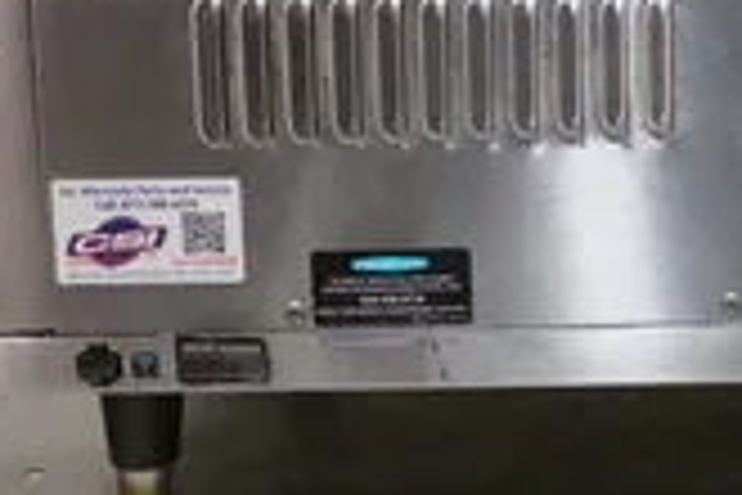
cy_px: 29
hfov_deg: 20.6
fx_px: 1999
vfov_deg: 13.9
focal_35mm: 97
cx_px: 657
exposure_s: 1/320
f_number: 4
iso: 6400
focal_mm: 14.99
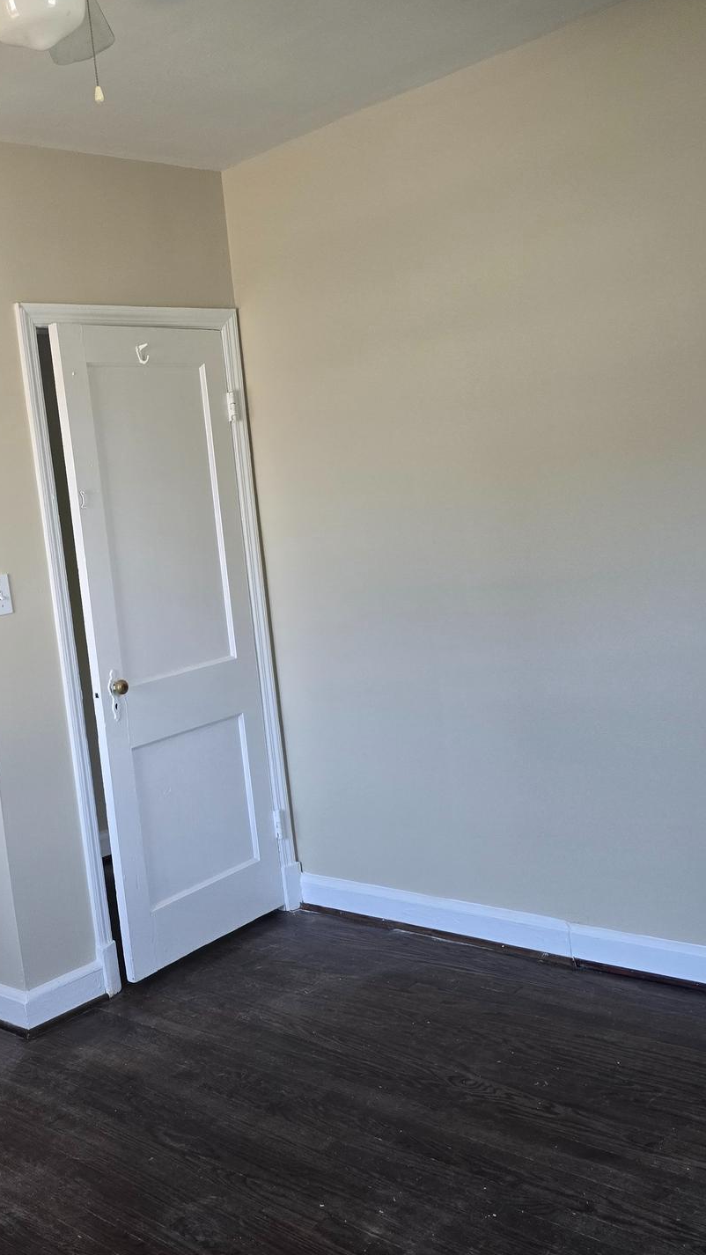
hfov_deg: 31.9
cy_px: 621
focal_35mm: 36
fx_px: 1198
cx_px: 129
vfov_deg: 55.3
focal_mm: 6.3
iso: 160
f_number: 1.7
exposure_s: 1/180
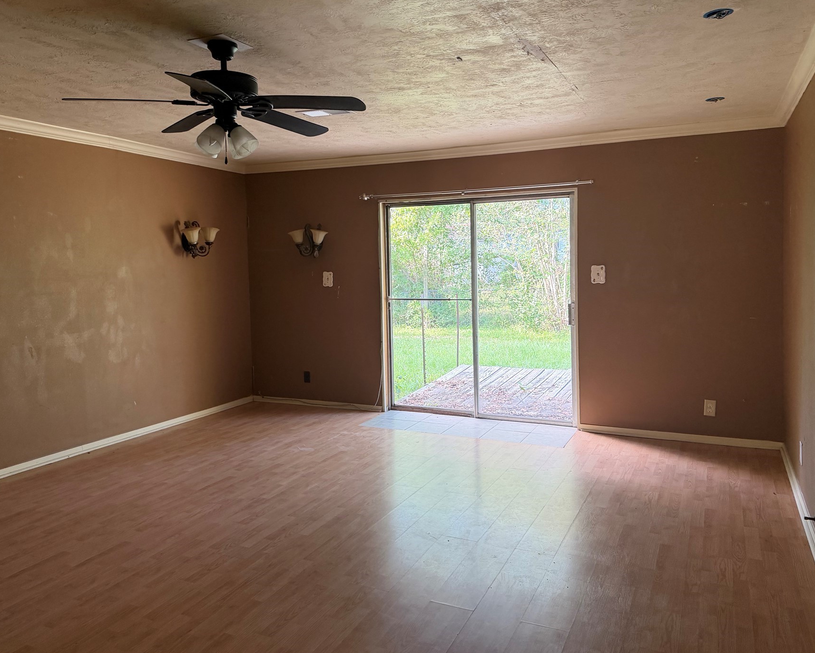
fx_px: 675
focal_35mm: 28
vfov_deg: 51.4
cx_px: 384
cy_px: 292
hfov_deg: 62.2
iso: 200
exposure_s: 1/79
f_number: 1.78
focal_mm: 6.76
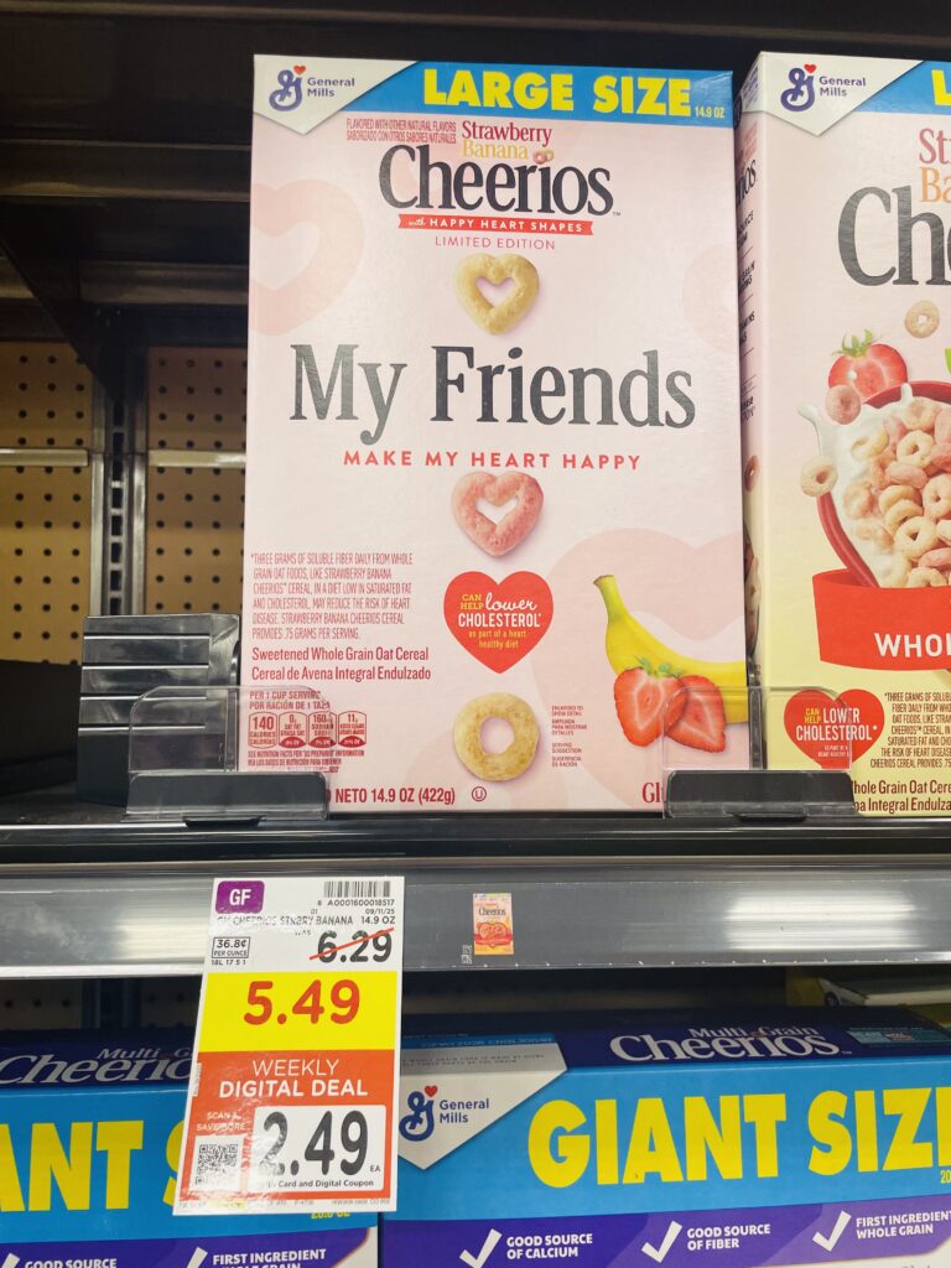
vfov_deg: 67.3
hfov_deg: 53.1
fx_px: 952
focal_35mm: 26
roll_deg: +0.4
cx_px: 476
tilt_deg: +1.7
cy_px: 634
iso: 100
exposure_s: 1/120
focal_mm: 4.2
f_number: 1.6
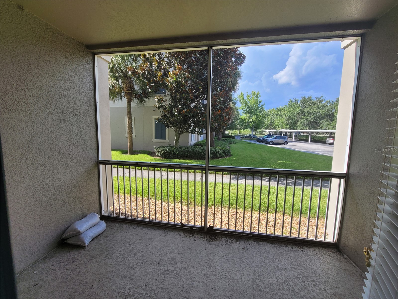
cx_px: 199
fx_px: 149
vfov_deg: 89.9
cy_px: 150
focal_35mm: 13
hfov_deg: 106.2
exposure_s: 1/456
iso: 64
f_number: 2.2
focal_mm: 2.2
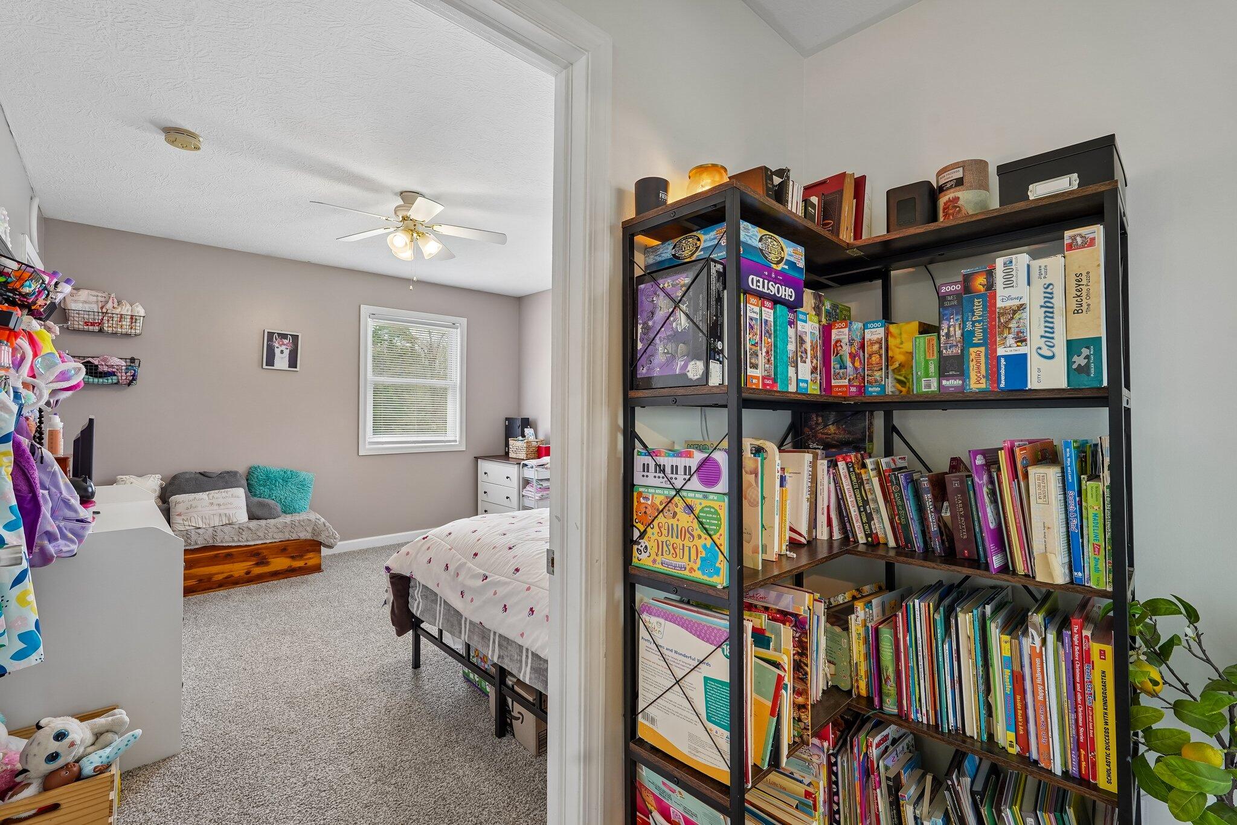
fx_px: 550
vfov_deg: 73.7
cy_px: 412
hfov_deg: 96.7
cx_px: 618
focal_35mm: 16
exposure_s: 1/13
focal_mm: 16
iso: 400
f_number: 8
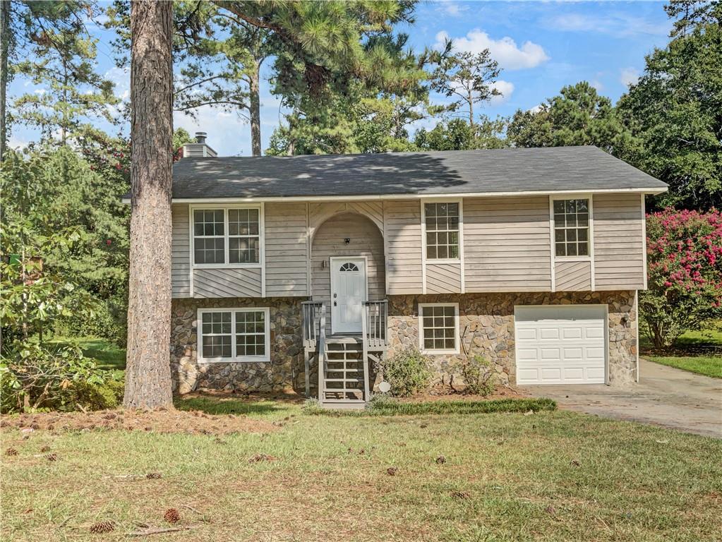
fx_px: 605
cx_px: 361
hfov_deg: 61.6
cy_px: 271
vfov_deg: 48.3
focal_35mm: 29
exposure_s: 1/1675
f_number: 1.8
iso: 16
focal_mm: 3
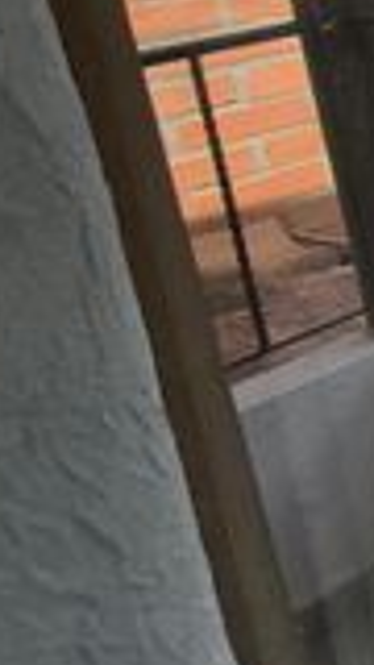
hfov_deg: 9.4
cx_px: 1324
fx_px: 1040
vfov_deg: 32.1
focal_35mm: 59
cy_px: -29
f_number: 2.2
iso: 50
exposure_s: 1/1576
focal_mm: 1.74
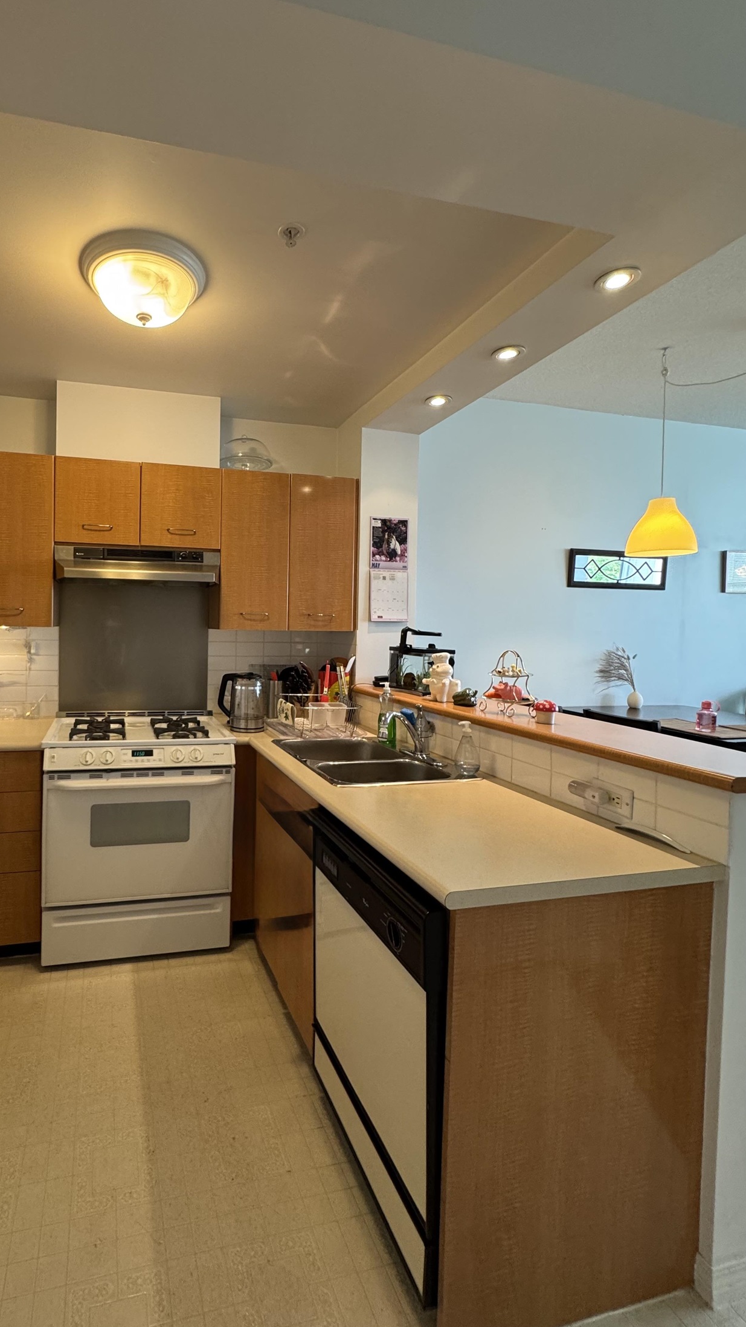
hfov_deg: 64.7
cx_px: 228
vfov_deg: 99.3
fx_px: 563
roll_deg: -2.0
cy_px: 638
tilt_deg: +0.7
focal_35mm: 16
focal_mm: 2.22
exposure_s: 1/60
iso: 250
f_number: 2.2
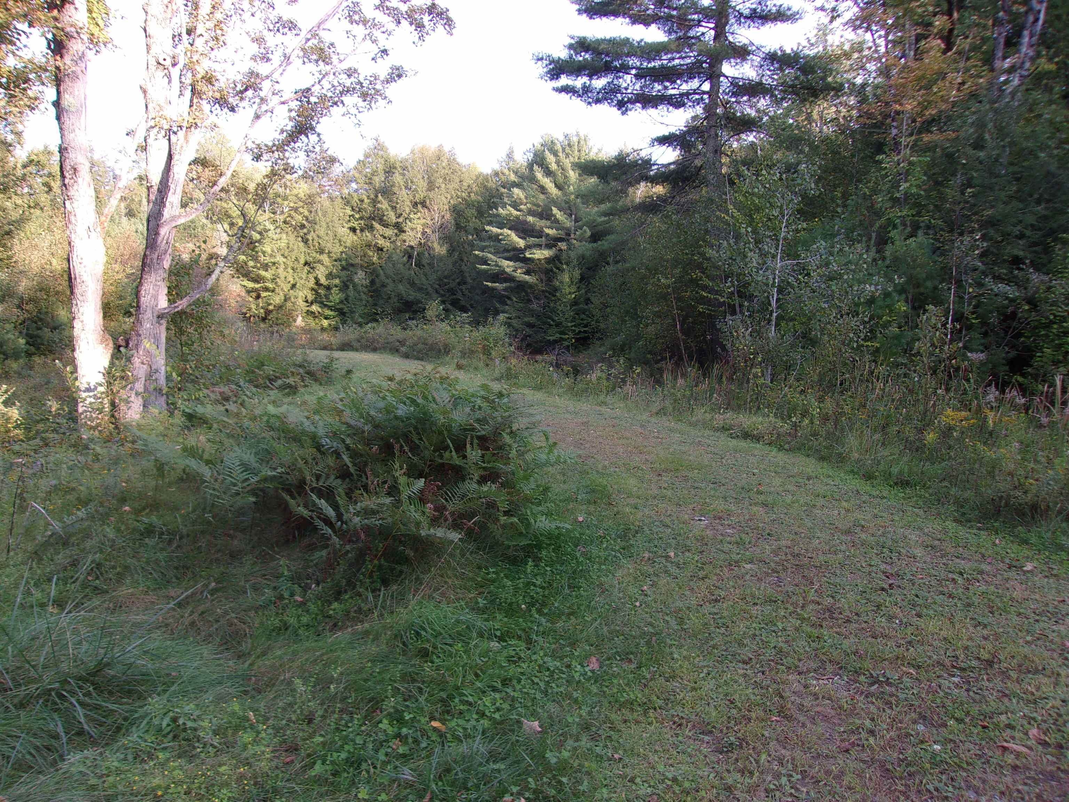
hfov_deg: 65.3
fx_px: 834
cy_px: 401
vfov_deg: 51.4
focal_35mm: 27
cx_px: 534
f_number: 3
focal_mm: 4.9
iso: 80
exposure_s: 1/110
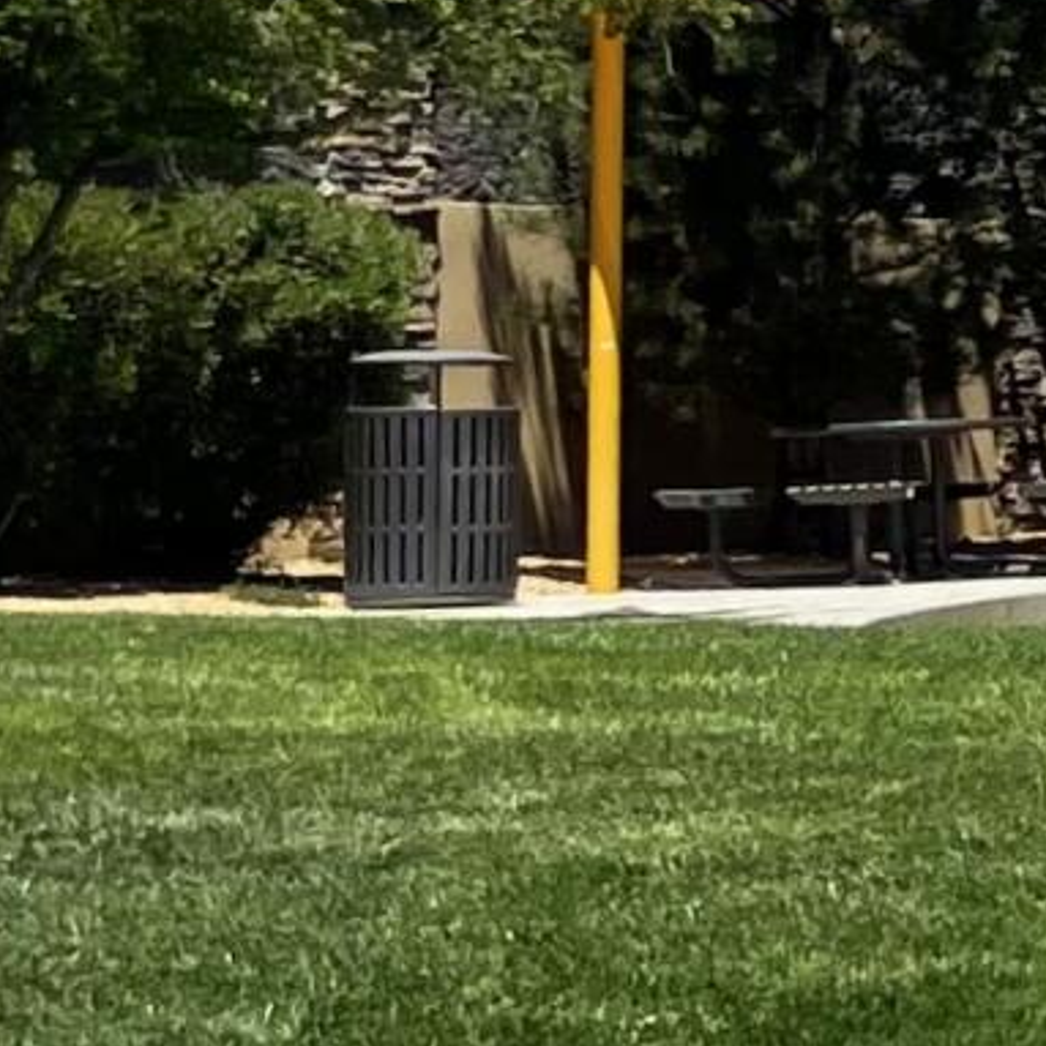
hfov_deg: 8.3
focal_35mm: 180
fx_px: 6154
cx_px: 3059
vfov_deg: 9.7
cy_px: 60
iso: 32
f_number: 1.6
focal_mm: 4.2
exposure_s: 1/4464
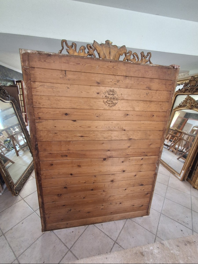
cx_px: 99
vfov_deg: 94.5
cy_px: 132
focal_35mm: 16
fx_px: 122
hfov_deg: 78.1
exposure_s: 1/50
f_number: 2.2
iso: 250
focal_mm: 1.64
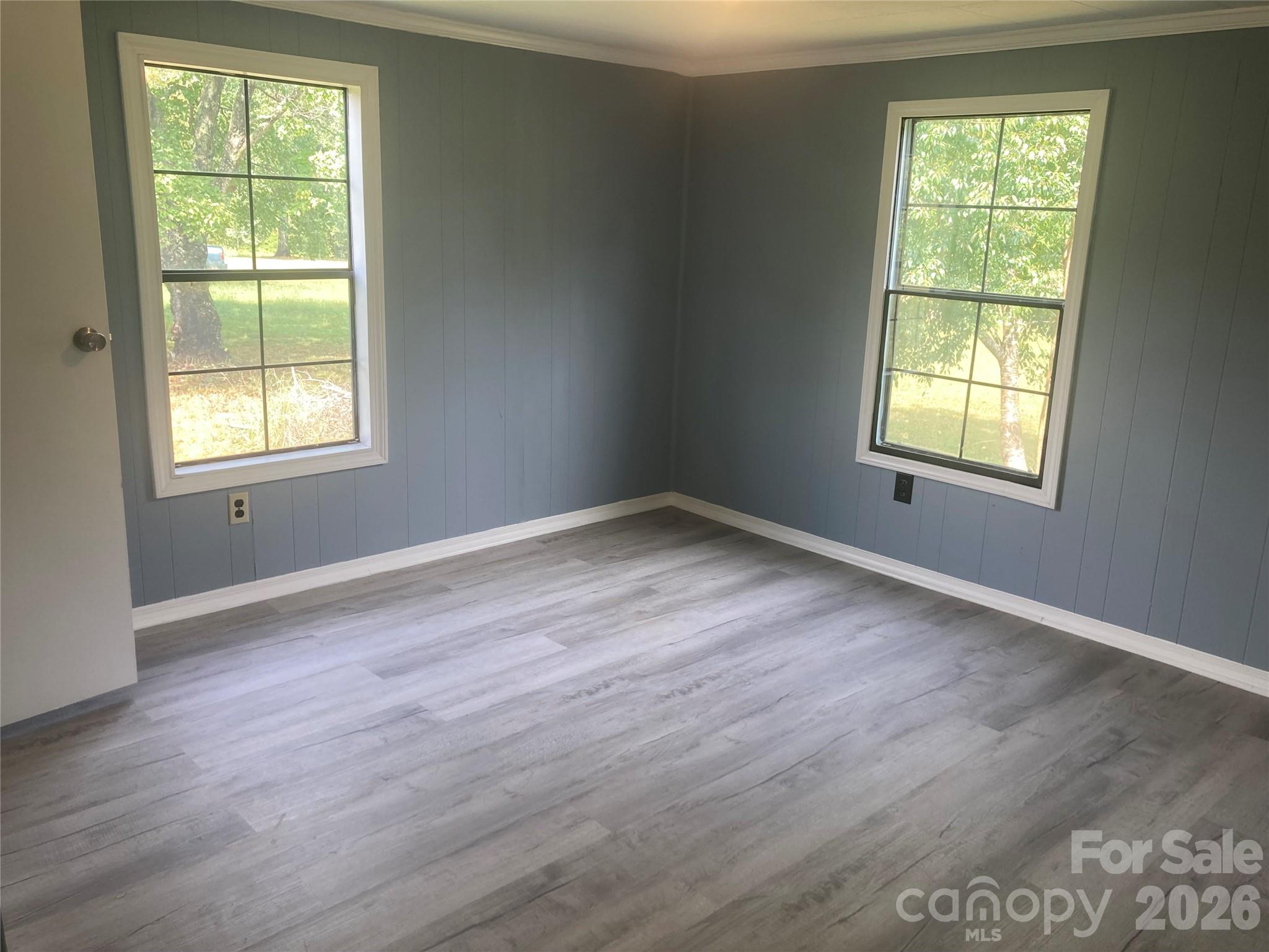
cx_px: 634
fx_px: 1026
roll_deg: -3.4
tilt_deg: -13.8
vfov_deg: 49.7
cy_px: 476
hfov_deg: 63.4
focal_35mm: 28
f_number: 1.8
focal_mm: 3.99
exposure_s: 1/120
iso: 50
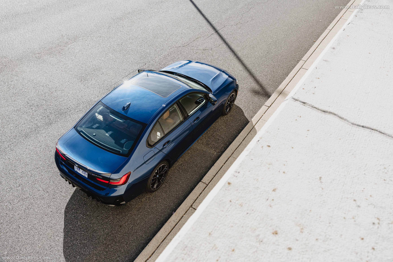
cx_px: 196
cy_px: 131
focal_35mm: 29
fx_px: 315
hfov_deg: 63.8
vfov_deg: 45.1
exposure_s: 1/160
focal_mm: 28.9
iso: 200
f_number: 7.1
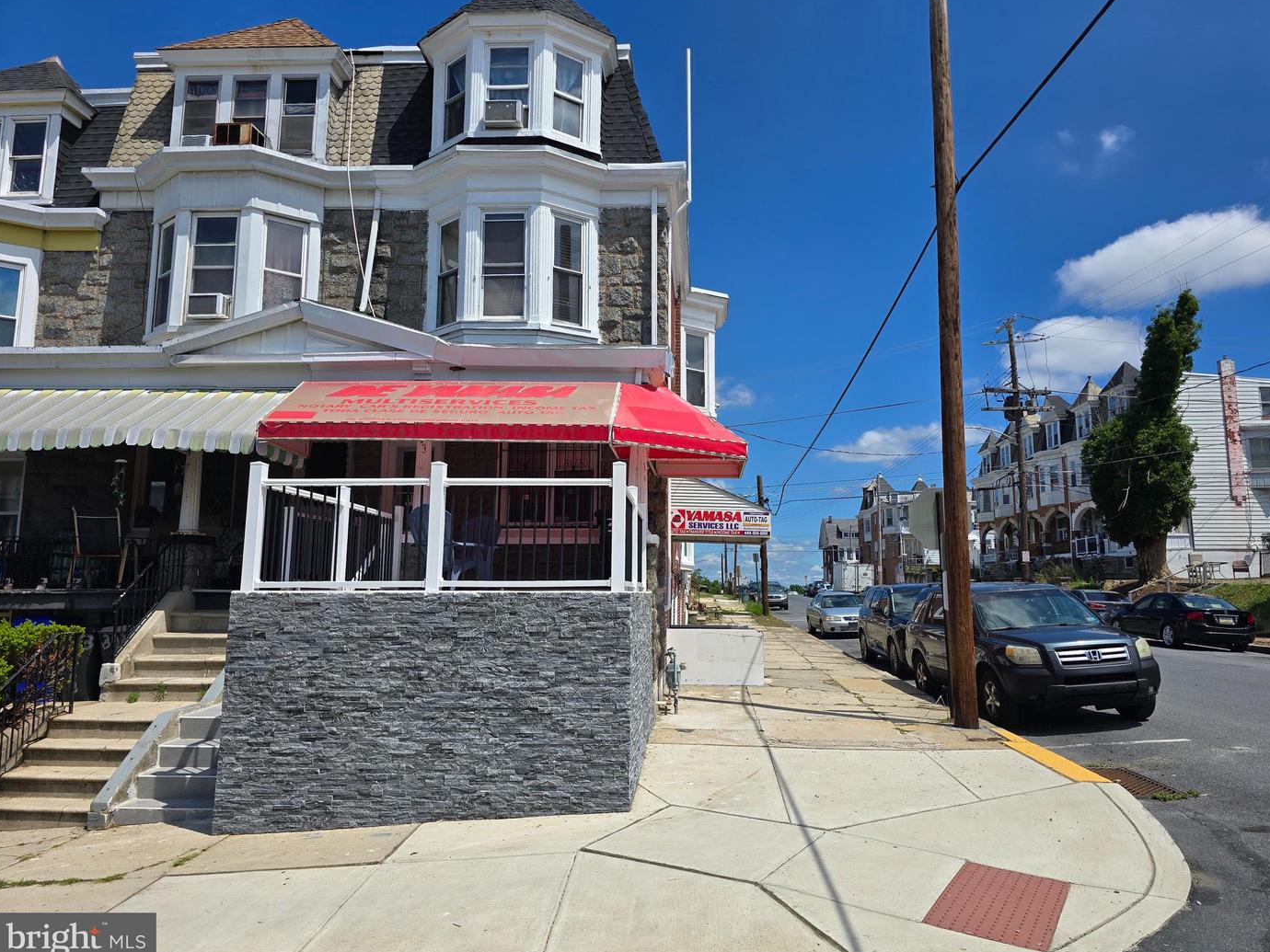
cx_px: 657
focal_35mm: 24
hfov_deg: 71.6
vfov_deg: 56.8
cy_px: 469
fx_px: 881
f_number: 1.7
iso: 12
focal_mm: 6.3
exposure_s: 1/1410
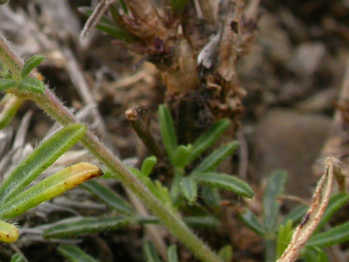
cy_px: -43
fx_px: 1905
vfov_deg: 7.8
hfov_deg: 10.3
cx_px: -58
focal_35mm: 189
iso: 100
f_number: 7
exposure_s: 1/125
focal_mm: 16.2
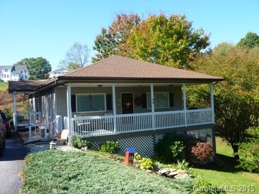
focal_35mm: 32
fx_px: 239
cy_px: 97
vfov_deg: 44.2
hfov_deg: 56.8
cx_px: 130
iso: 100
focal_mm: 4.7
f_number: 3.3
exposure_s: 1/320
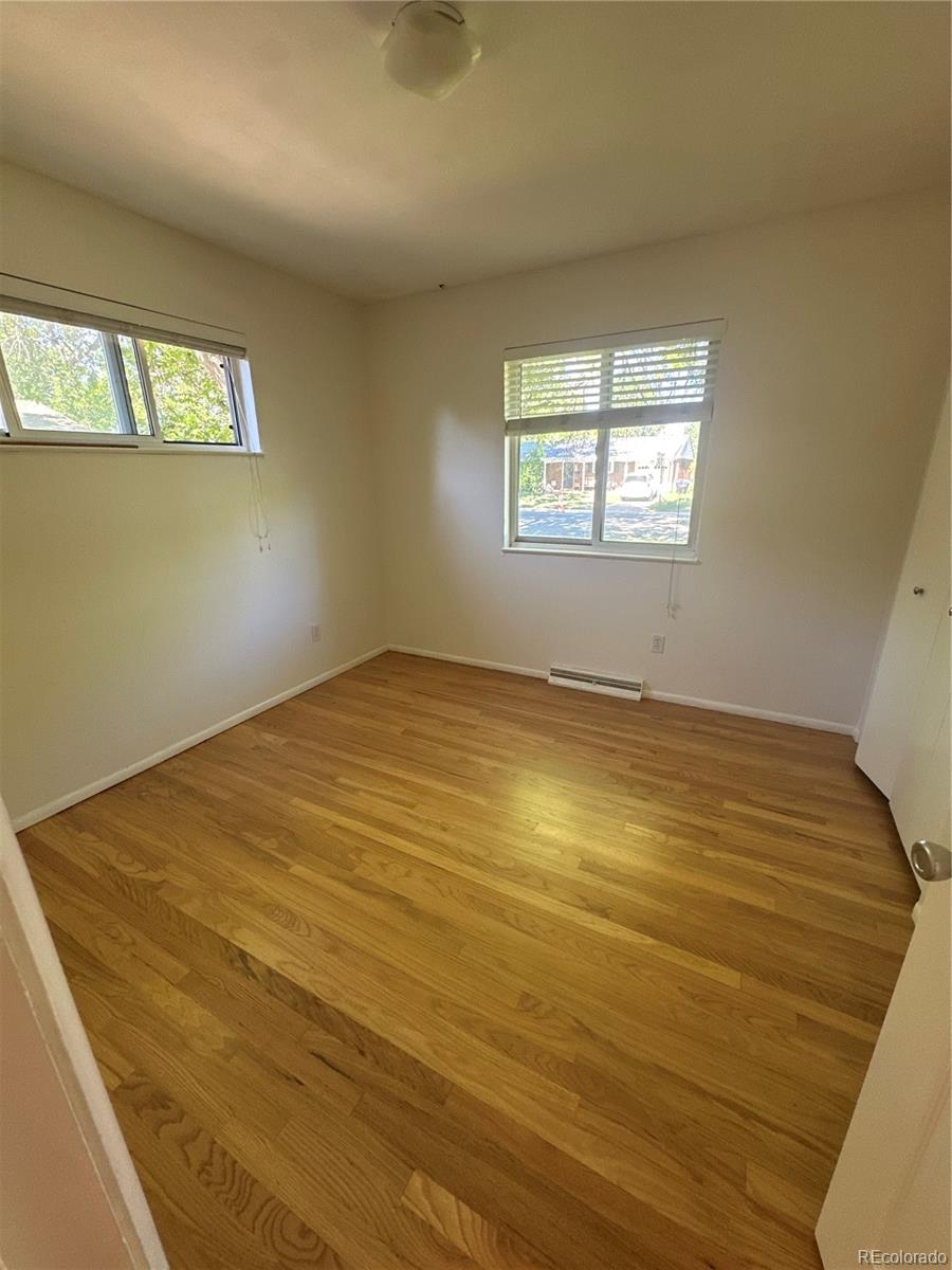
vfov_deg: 102.1
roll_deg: +0.4
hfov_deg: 85.7
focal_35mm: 14
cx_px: 476
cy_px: 635
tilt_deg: -17.8
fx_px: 513
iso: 200
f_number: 2.2
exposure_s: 1/99
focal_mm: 2.22
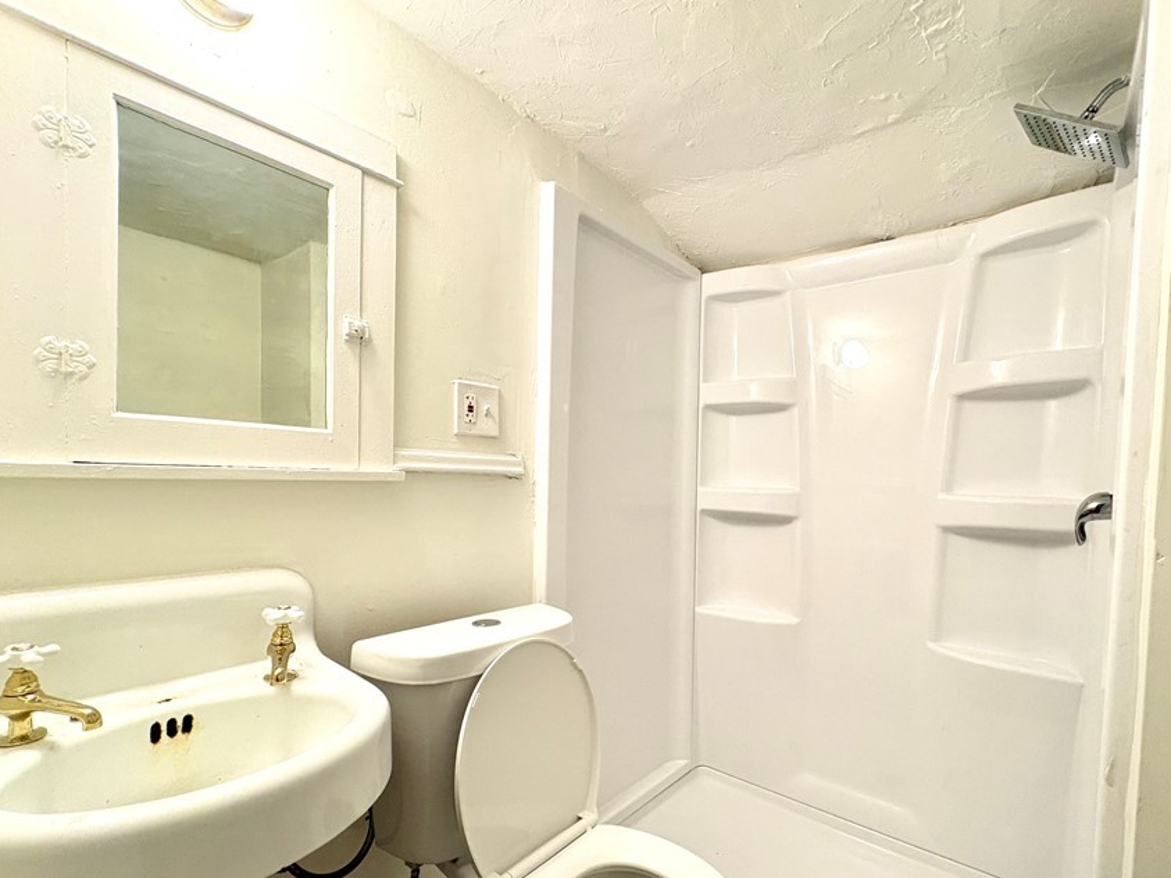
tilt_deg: -0.3
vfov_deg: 74.4
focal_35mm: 17
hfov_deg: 90.8
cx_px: 639
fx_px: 575
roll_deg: -1.4
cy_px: 490
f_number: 2.2
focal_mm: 2.22
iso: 500
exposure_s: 1/60
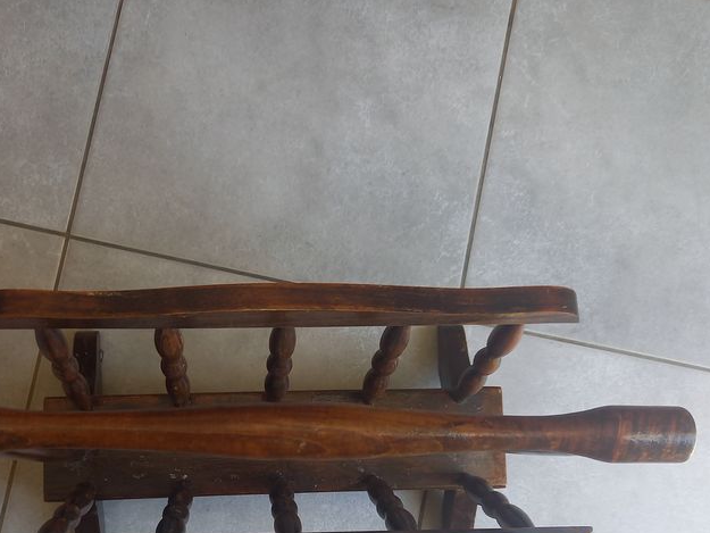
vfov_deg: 34.9
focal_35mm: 40
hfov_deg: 46.6
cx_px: 290
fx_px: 821
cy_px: 420
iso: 100
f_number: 1.8
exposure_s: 1/50
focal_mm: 4.65
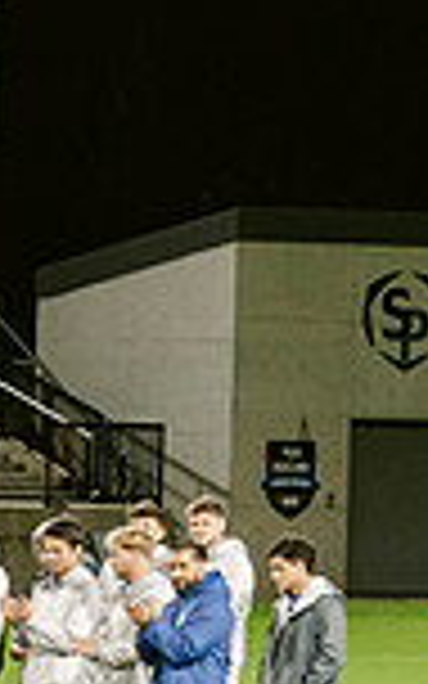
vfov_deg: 5.2
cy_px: 689
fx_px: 7503
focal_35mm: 402
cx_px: -586
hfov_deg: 3.2
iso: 2000
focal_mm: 70
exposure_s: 1/200
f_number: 4.5
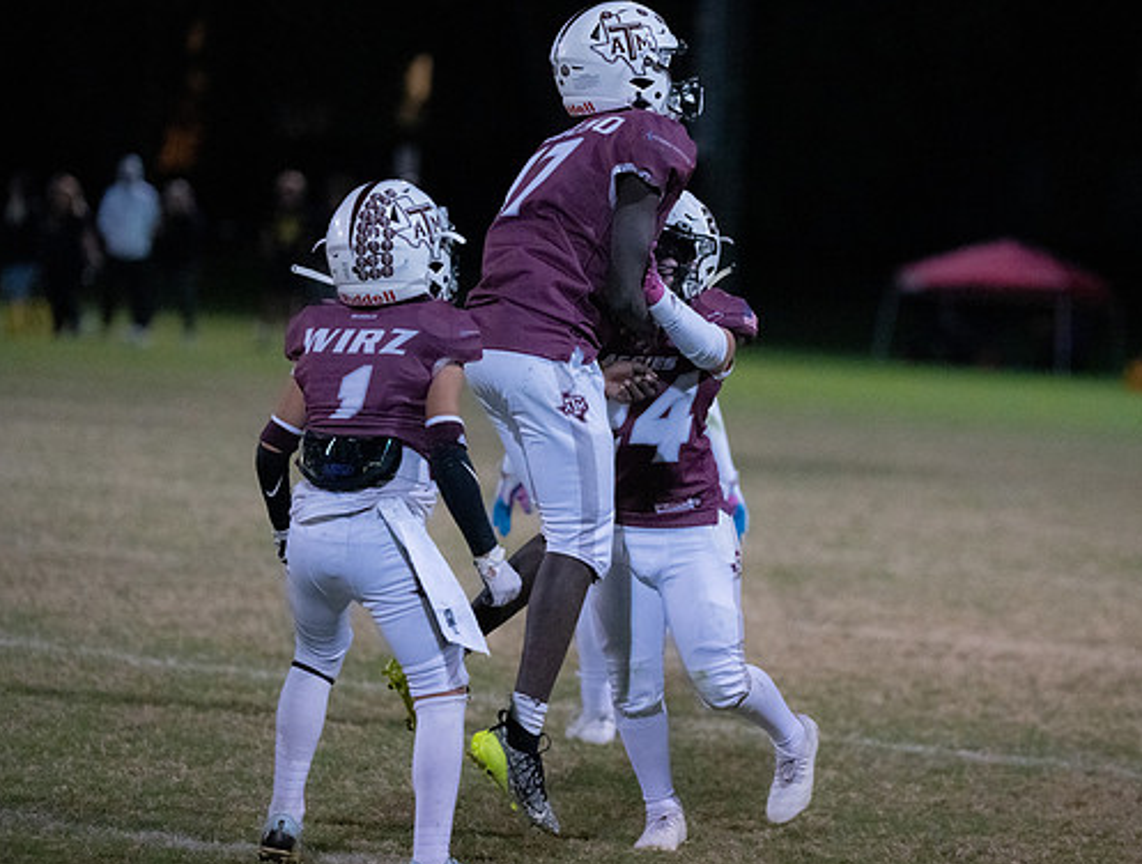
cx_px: 681
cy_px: 399
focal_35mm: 218
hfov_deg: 9.0
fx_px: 7215
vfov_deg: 6.9
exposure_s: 1/1000
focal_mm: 153
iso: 10000
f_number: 2.8
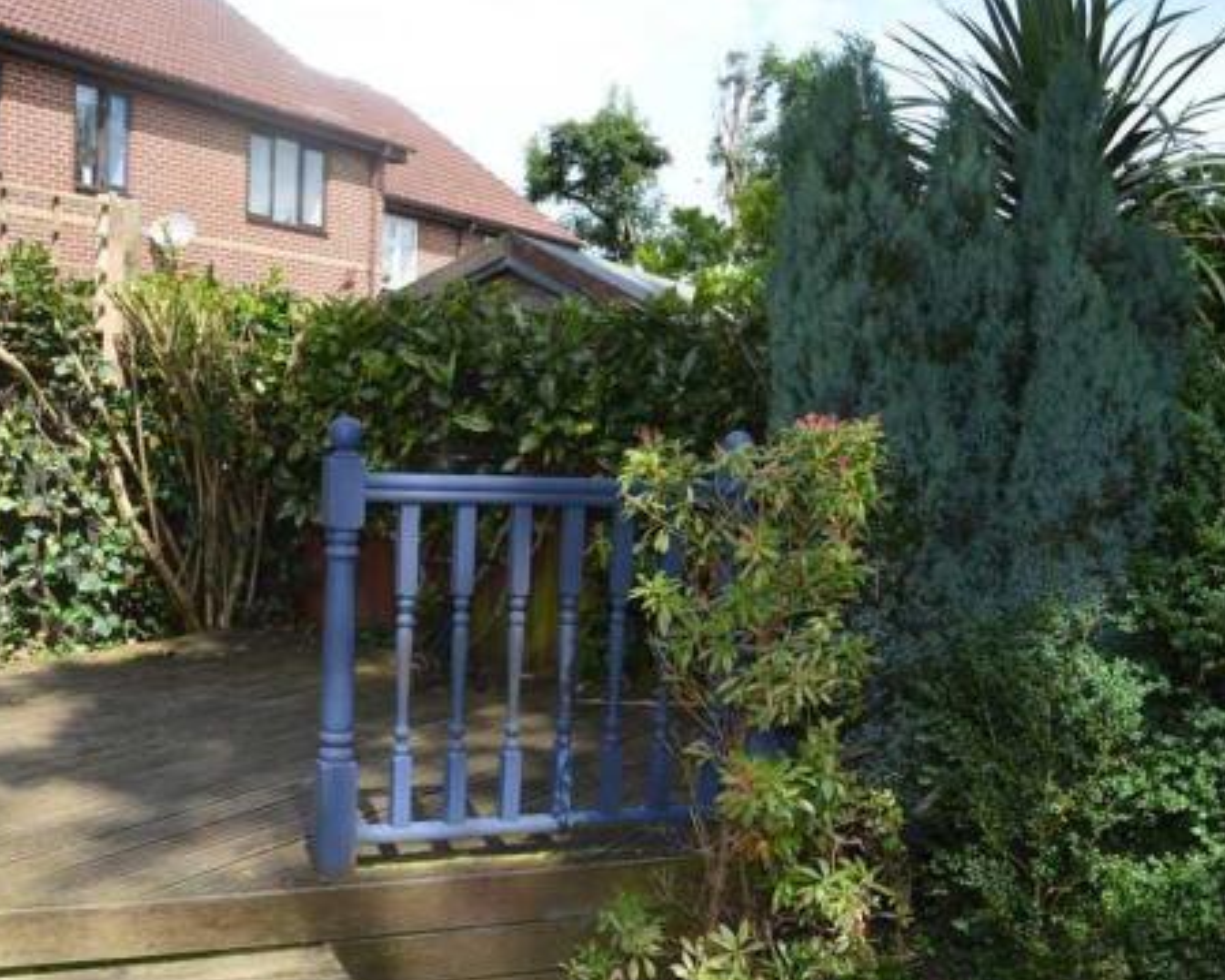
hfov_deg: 48.7
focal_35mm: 37
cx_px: 469
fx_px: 1341
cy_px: 571
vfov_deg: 40.0
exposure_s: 1/200
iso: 100
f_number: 5.6
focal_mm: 18
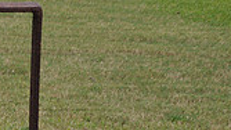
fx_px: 1034
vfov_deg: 7.1
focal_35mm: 169
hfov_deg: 12.1
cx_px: -118
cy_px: 211
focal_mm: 31
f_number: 9
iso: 200
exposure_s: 1/80
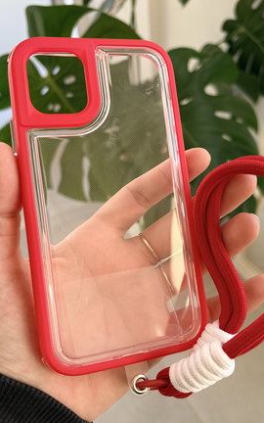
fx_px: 391
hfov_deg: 37.3
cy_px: 210
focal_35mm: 34
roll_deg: +5.1
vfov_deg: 56.7
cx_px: 136
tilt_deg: -41.2
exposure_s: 1/122
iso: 50
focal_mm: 5.96
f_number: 1.6
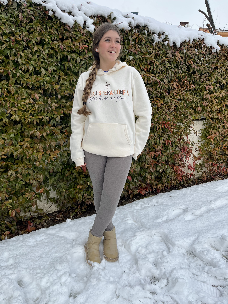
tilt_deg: -8.9
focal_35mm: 26
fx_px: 228
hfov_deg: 53.1
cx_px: 114
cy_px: 152
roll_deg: +0.0
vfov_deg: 67.3
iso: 50
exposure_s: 1/2024
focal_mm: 5.1
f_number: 1.6
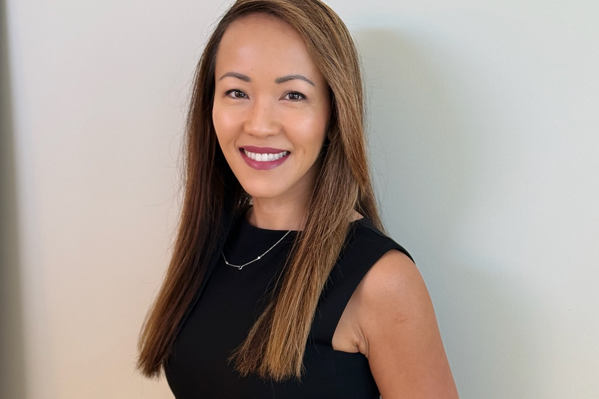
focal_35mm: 67
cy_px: 268
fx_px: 1115
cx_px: 300
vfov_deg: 20.2
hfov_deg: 30.1
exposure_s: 1/60
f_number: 1.78
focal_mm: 6.76
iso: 100
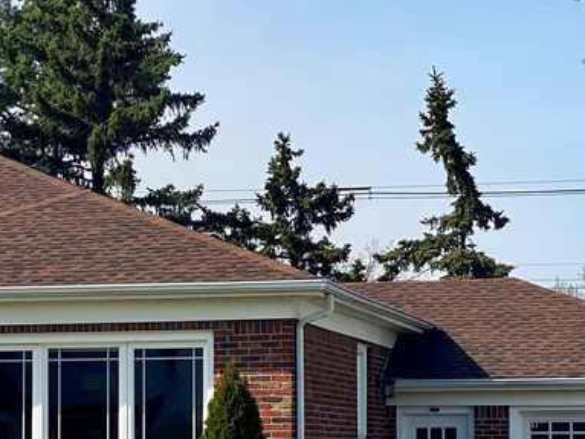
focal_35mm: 139
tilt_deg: +1.0
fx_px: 2348
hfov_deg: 14.0
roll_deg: -0.6
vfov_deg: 10.6
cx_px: 14
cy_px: 405
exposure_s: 1/1410
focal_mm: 6
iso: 20
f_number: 2
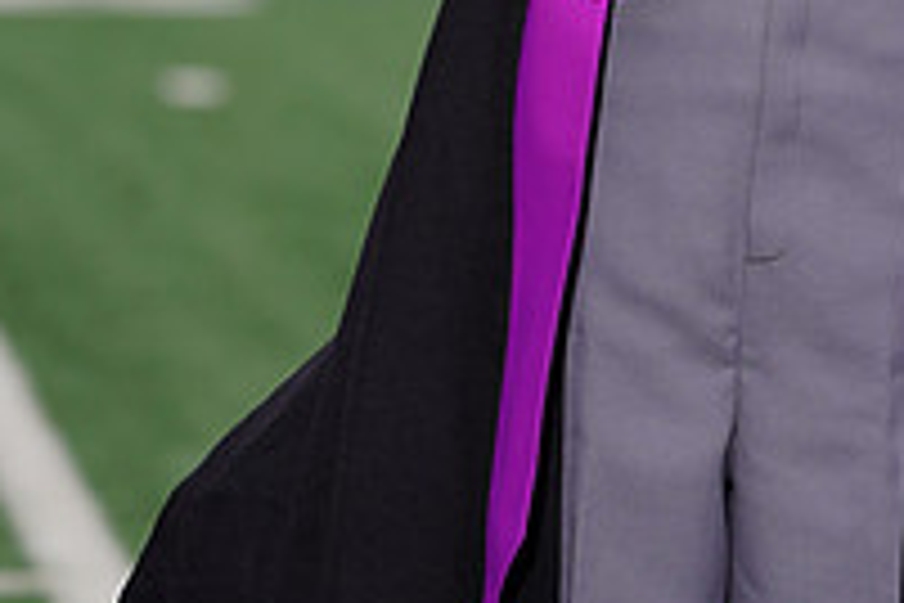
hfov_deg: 3.4
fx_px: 15392
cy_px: -472
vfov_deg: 2.2
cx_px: 605
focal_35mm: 613
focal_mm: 212
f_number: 6.3
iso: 200
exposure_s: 1/200
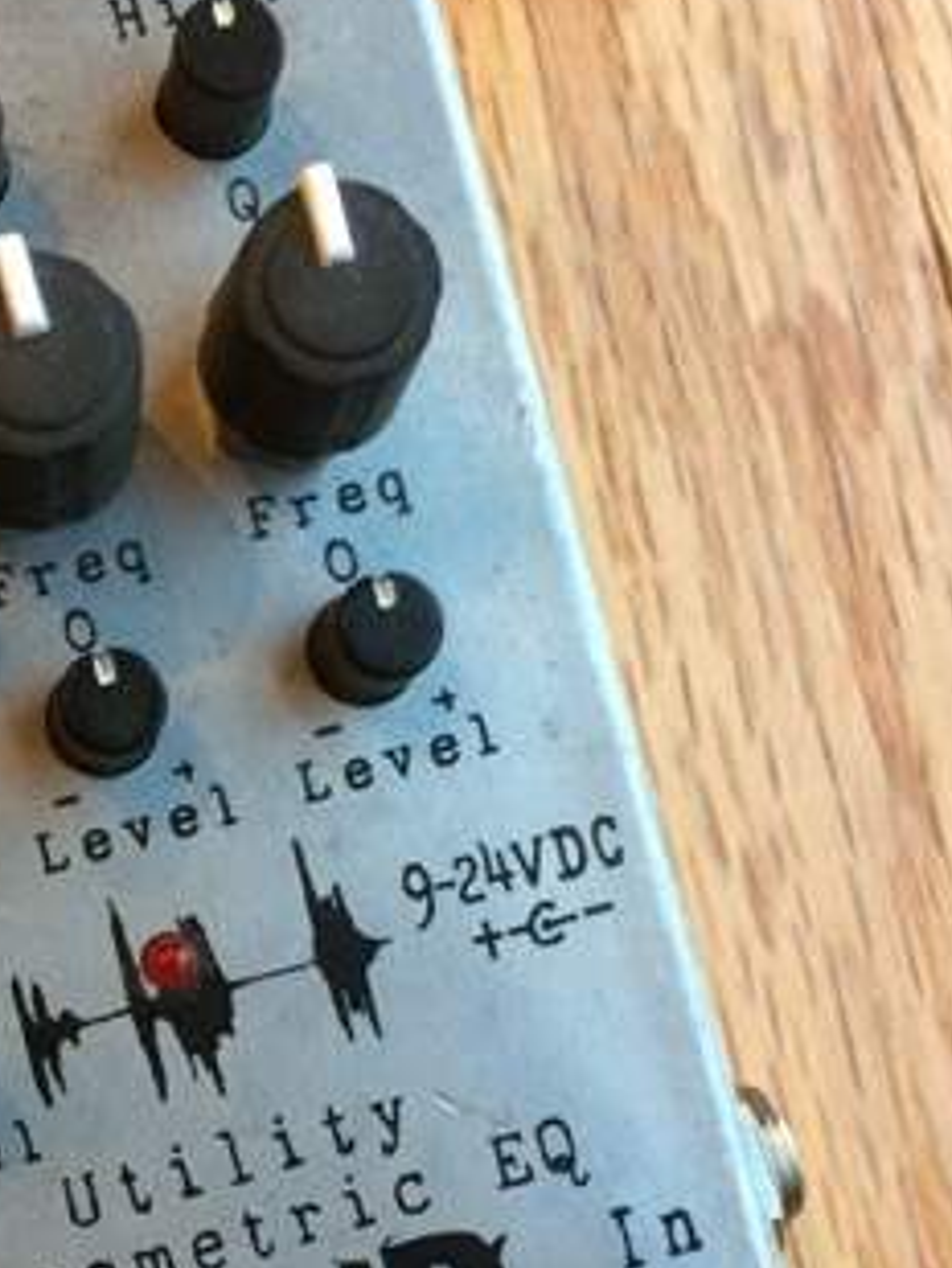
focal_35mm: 60
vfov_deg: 31.7
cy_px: 923
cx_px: 131
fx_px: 2199
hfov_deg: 23.9
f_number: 2.2
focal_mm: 4.15
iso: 160
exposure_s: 1/30
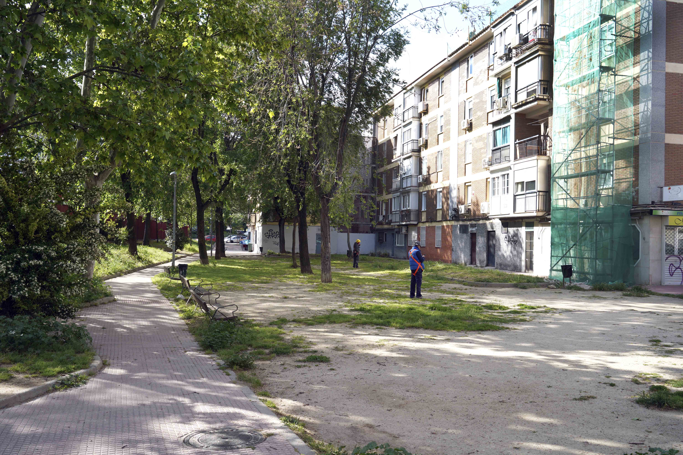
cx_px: 342
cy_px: 228
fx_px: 569
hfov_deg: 61.9
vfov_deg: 43.6
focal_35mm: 30
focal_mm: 30
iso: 160
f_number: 9
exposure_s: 1/100
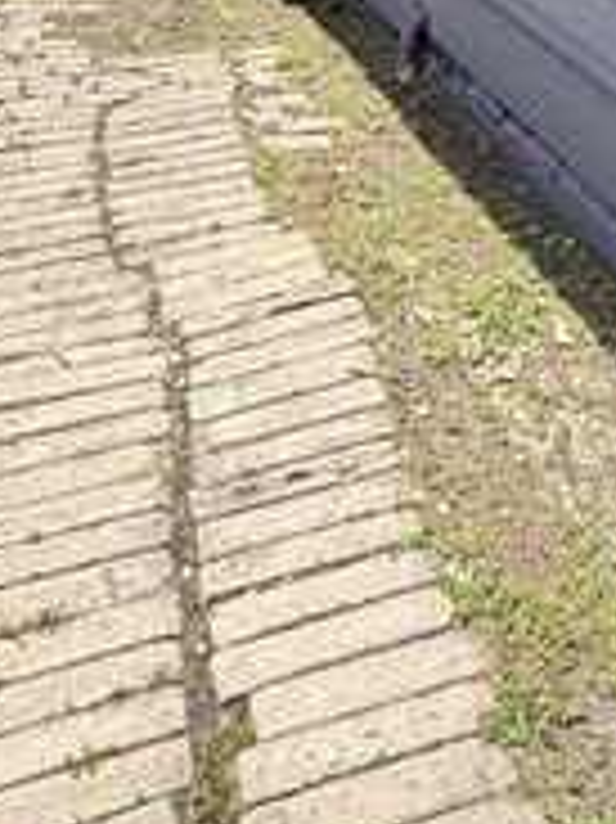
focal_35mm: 49
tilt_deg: -6.6
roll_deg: -1.0
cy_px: -266
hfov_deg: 27.9
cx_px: 616
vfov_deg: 30.2
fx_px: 1164
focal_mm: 2.22
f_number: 2.2
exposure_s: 1/672
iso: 40
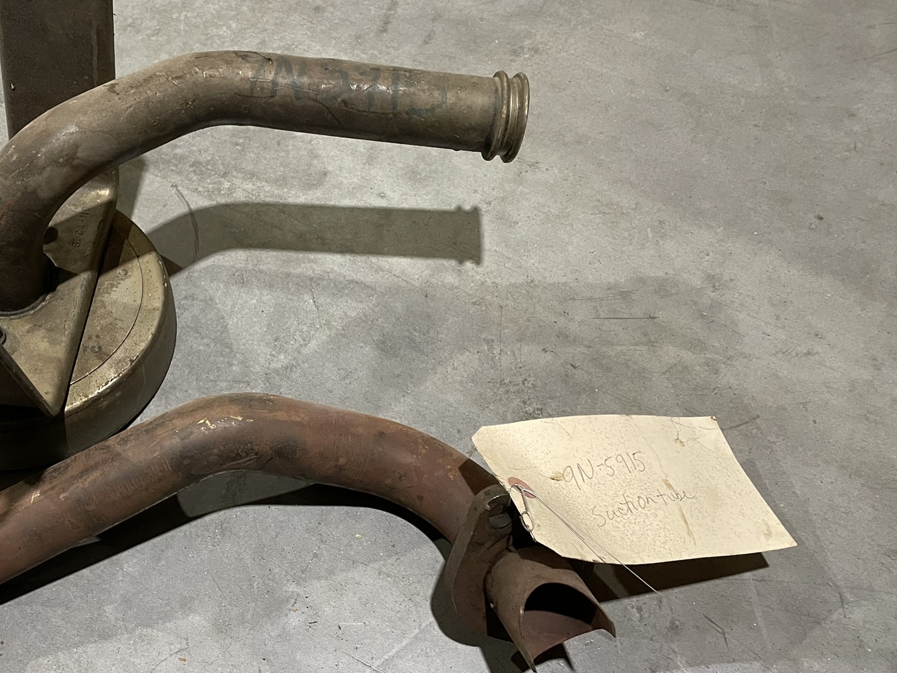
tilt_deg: -55.7
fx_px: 933
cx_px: 301
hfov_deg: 50.5
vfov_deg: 39.6
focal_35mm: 36
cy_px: 297
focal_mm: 4.2
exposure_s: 1/60
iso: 320
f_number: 1.6
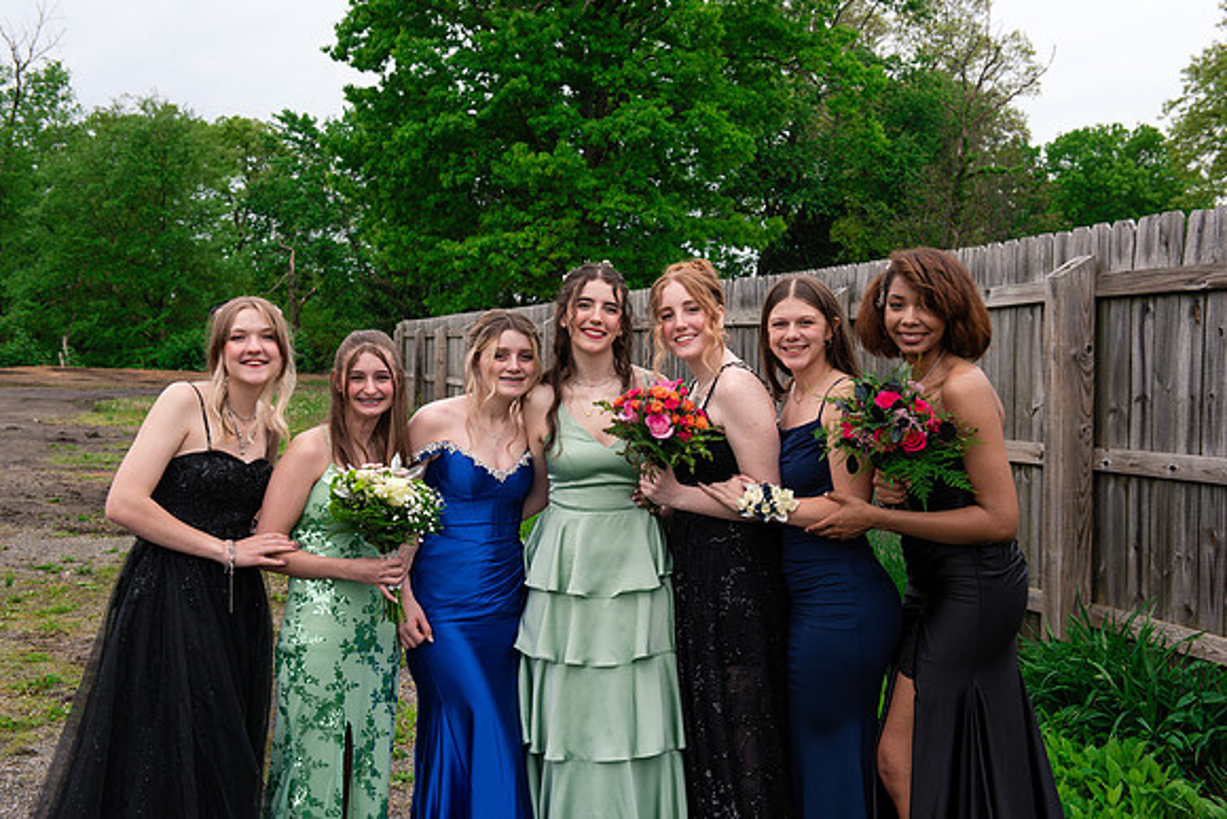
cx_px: 614
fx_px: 1636
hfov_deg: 41.1
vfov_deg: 28.1
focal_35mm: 48
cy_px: 410
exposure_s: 1/250
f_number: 8
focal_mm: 48
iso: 500
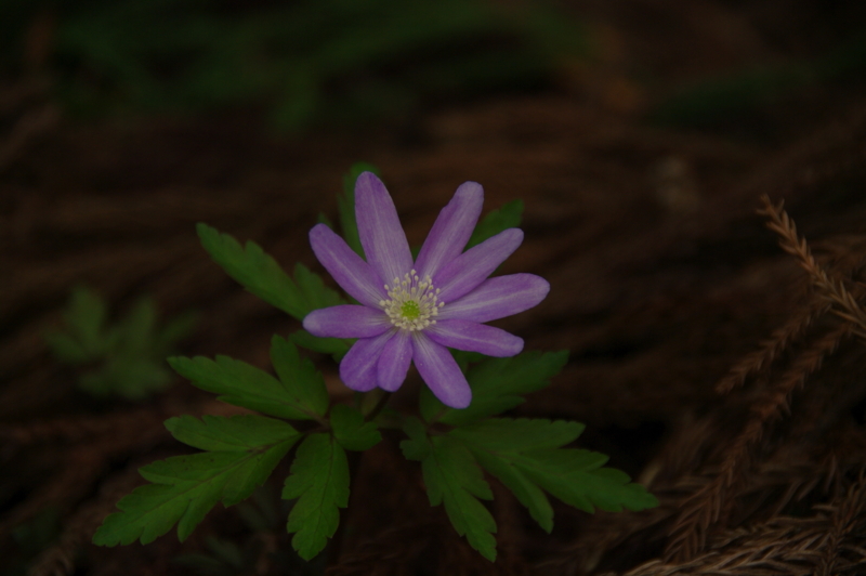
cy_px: 288
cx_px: 433
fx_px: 4687
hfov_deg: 10.6
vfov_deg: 7.0
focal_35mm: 195
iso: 200
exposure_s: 1/180
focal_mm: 130
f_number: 6.7
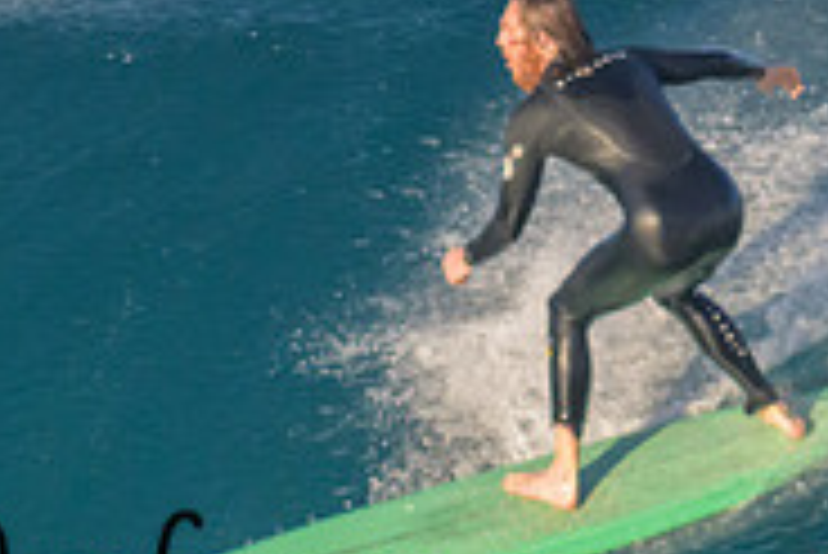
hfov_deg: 0.7
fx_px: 65945
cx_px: 207
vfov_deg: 0.5
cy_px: 512
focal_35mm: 2865
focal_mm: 800
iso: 3600
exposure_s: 1/2000
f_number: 11
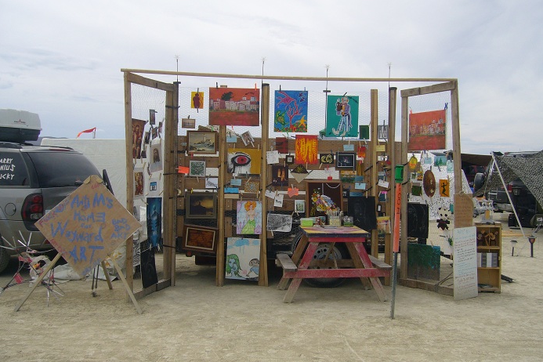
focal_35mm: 37
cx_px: 274
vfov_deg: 35.9
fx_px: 558
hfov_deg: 51.9
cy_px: 168
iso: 80
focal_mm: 5.8
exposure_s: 1/640
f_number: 5.6
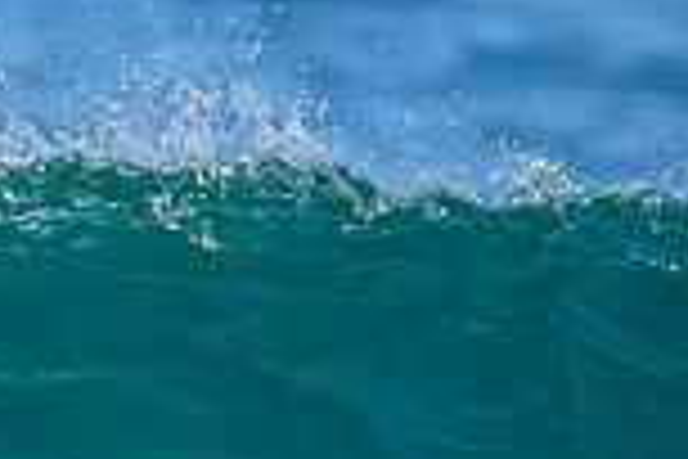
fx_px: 73209
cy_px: 517
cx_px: -779
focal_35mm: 3831
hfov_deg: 0.5
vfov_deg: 0.4
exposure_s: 1/2000
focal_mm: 800
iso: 360
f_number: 6.3
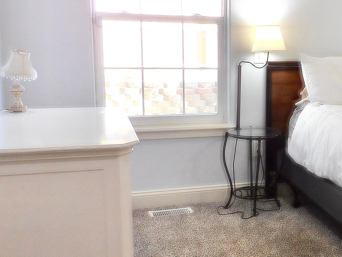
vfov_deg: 24.8
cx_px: 366
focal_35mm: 59
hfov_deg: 29.8
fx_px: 583
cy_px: 131
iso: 160
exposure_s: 1/30
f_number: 3.3
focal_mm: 4.3
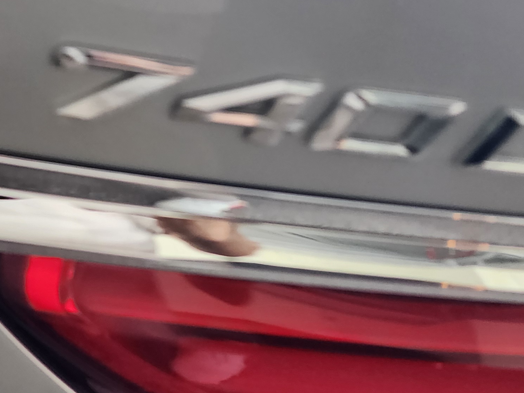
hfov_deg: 30.6
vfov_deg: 23.6
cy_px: 243
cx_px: 123
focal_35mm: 62
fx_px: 939
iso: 160
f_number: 1.8
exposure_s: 1/120
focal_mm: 6.4
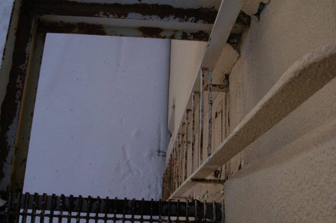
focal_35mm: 36
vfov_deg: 36.8
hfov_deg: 53.2
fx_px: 336
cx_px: 168
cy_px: 112
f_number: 10
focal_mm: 24
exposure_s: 1/400
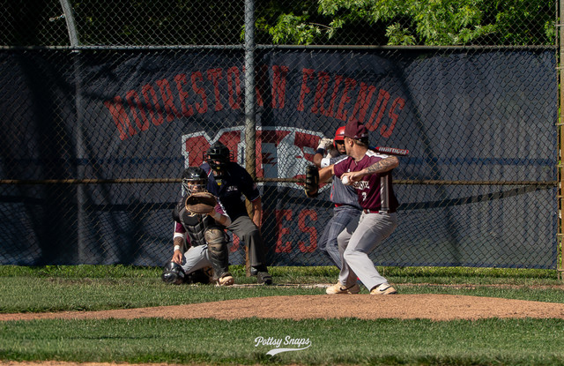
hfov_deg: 3.0
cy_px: 165
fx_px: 10795
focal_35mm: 695
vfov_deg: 1.9
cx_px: 309
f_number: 5.6
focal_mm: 200
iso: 1000
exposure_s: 1/8000
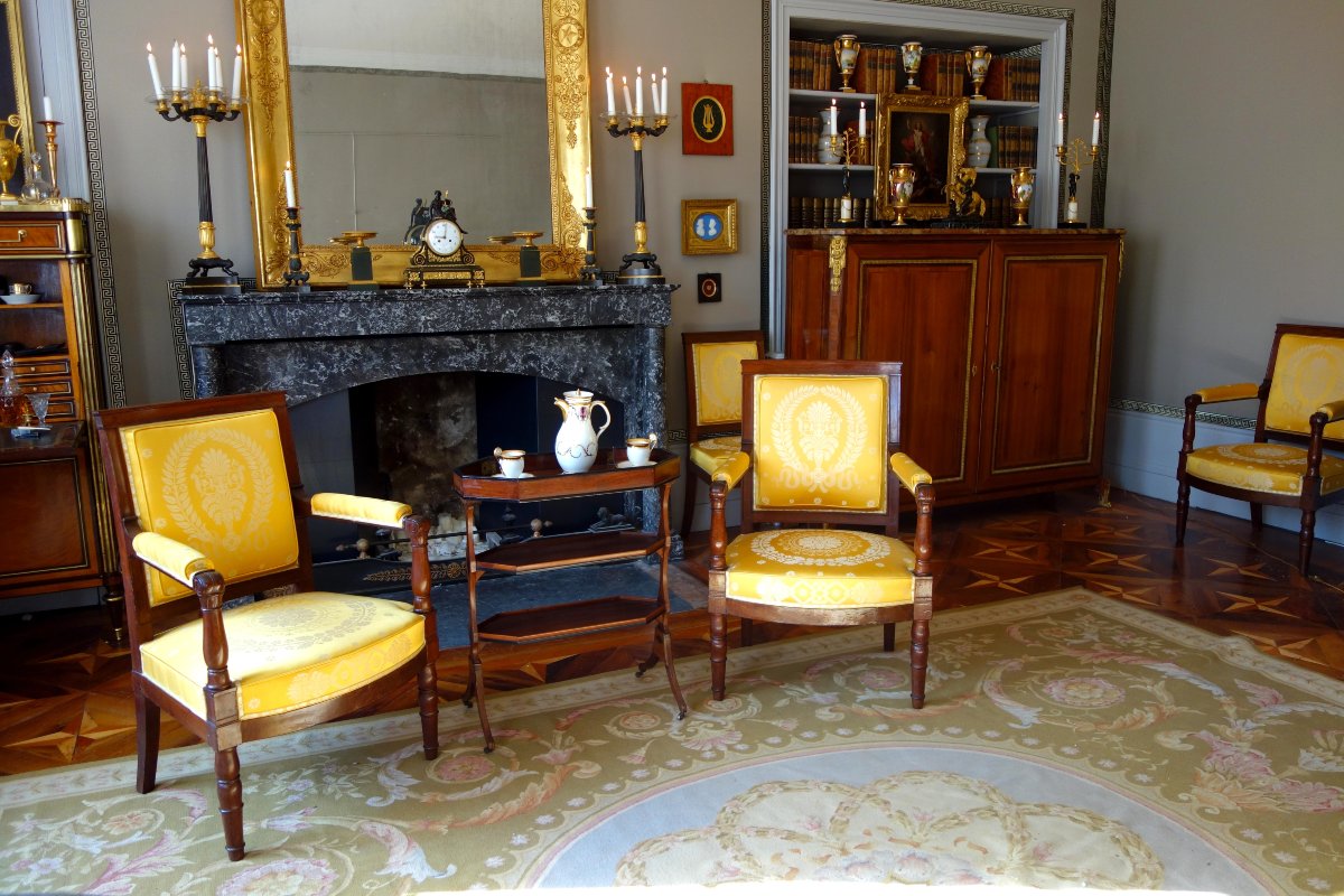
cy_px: 448
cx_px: 672
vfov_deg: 46.4
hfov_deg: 65.5
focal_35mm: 28
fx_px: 1045
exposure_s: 1/100
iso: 125
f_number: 1.8
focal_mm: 10.4
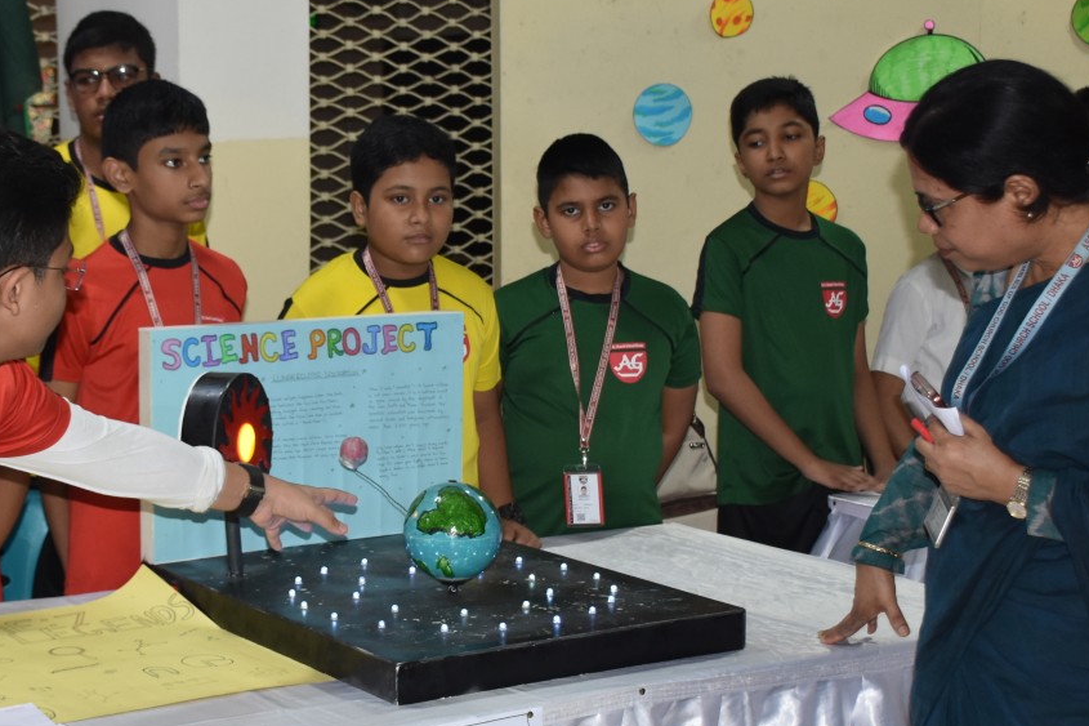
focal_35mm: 69
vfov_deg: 19.7
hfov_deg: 28.9
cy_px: 409
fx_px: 2087
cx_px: 294
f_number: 3.8
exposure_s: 1/60
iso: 640
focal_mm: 24
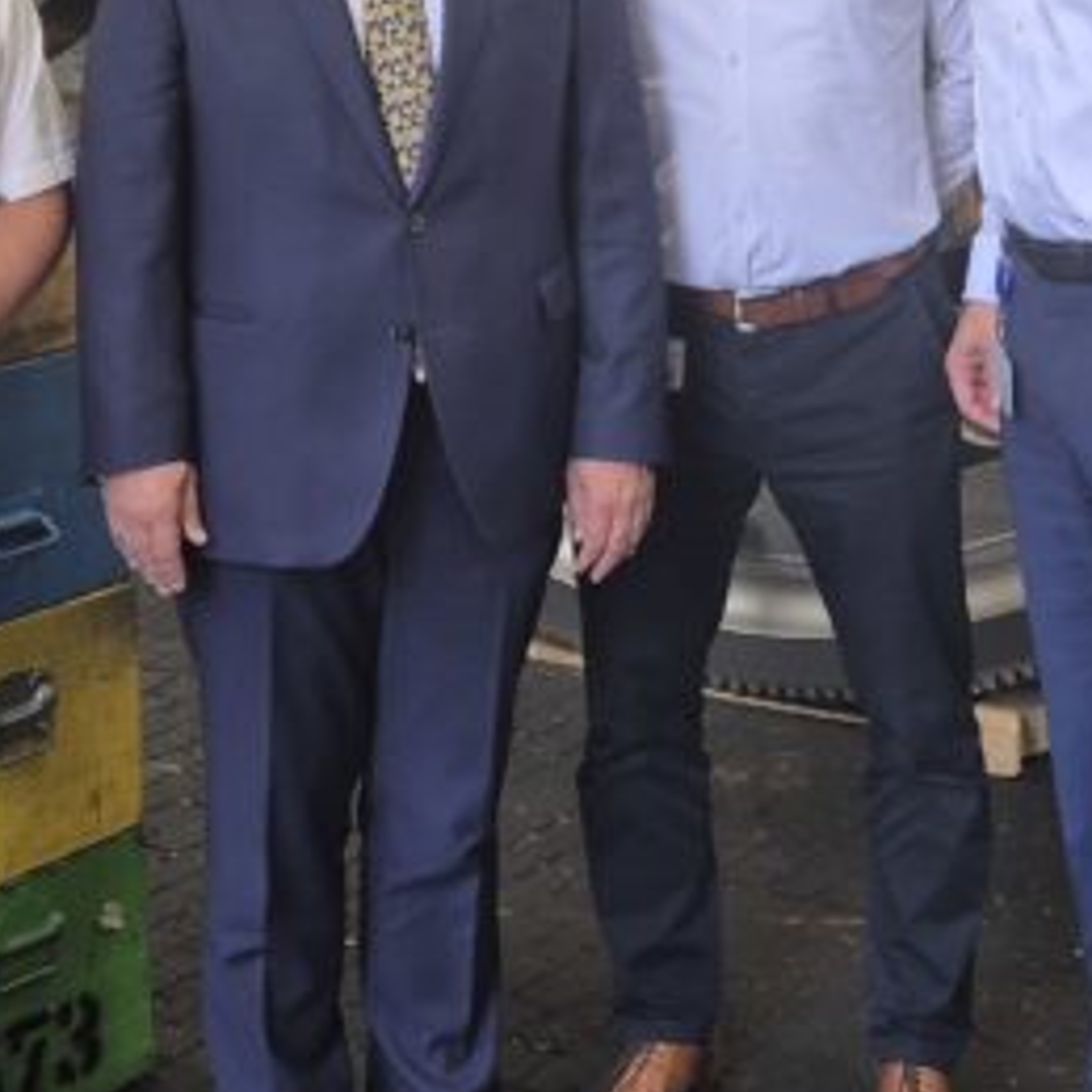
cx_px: 781
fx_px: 2855
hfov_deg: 21.5
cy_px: -185
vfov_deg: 20.4
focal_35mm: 80
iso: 100
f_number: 1.8
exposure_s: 1/180
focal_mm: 5.4
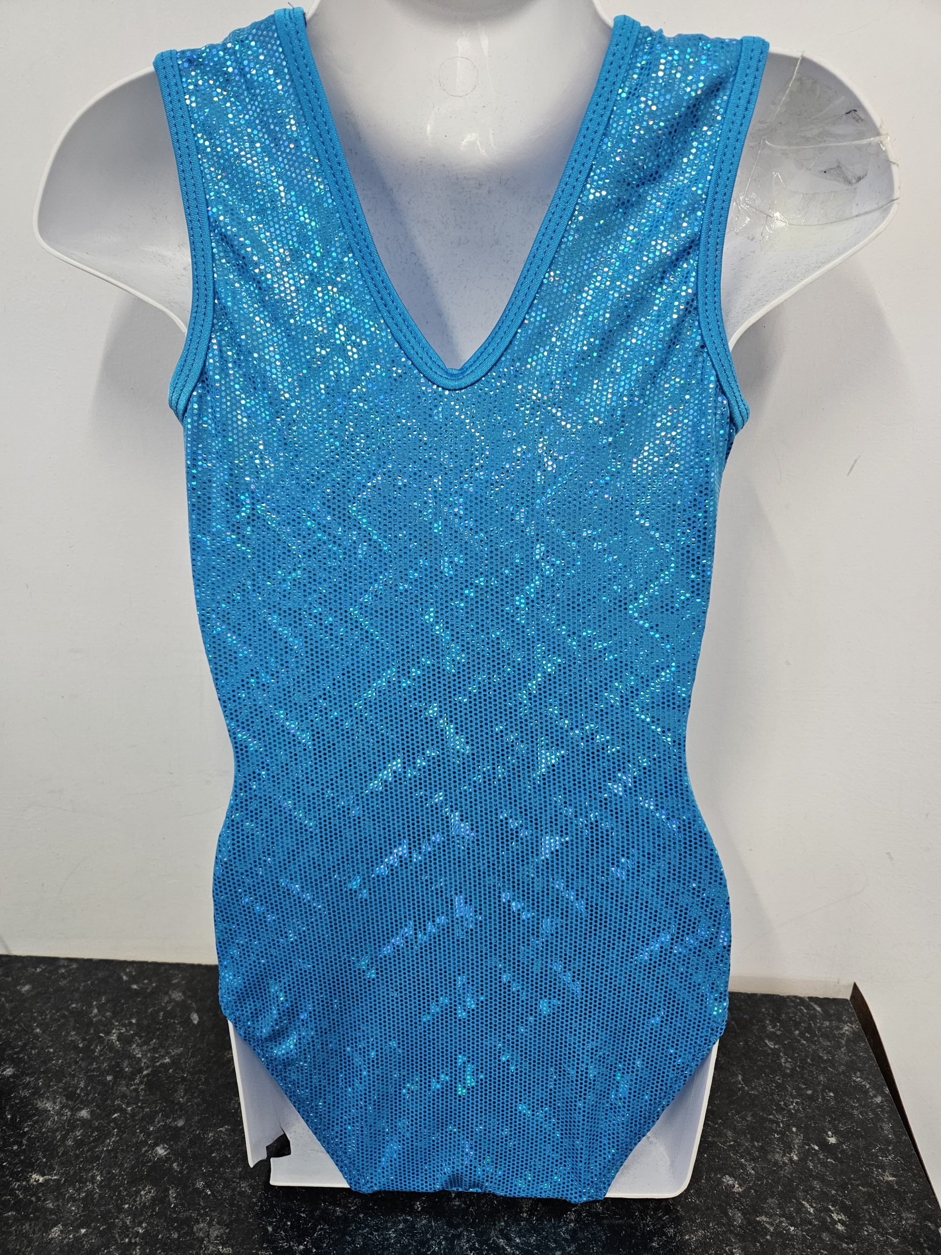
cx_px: 470
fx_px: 834
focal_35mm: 23
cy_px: 628
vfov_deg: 73.9
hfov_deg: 58.9
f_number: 1.8
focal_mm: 5.4
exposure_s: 1/100
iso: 160
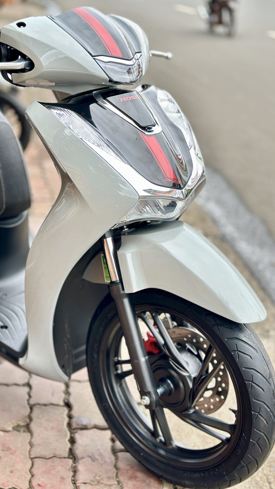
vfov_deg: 39.2
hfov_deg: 22.6
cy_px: 244
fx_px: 687
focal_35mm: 53
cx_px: 104
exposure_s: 1/448
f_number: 1.78
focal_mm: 6.86
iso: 80
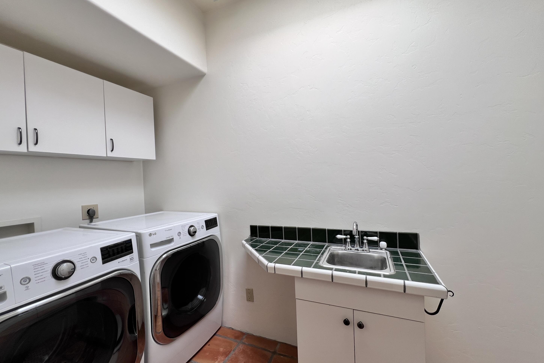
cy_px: 184
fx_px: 212
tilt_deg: -0.9
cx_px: 269
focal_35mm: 14
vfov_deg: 81.2
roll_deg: +2.5
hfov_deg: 104.2
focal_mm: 1.57
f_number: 1.8
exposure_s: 1/178
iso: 32
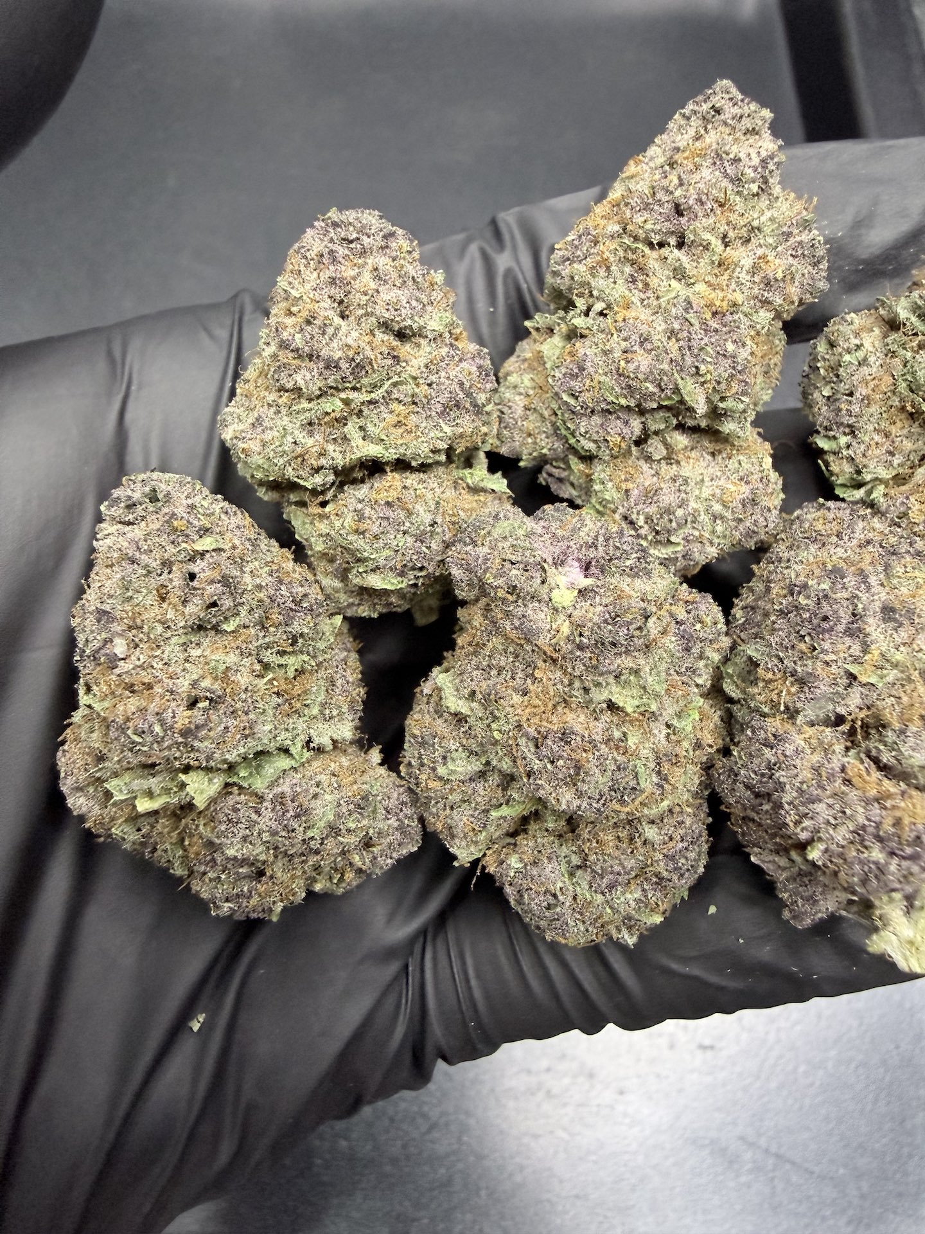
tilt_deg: -69.0
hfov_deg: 56.8
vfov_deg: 71.6
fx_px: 855
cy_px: 617
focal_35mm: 24
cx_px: 462
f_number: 2.2
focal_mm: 2.22
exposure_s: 1/47
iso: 250
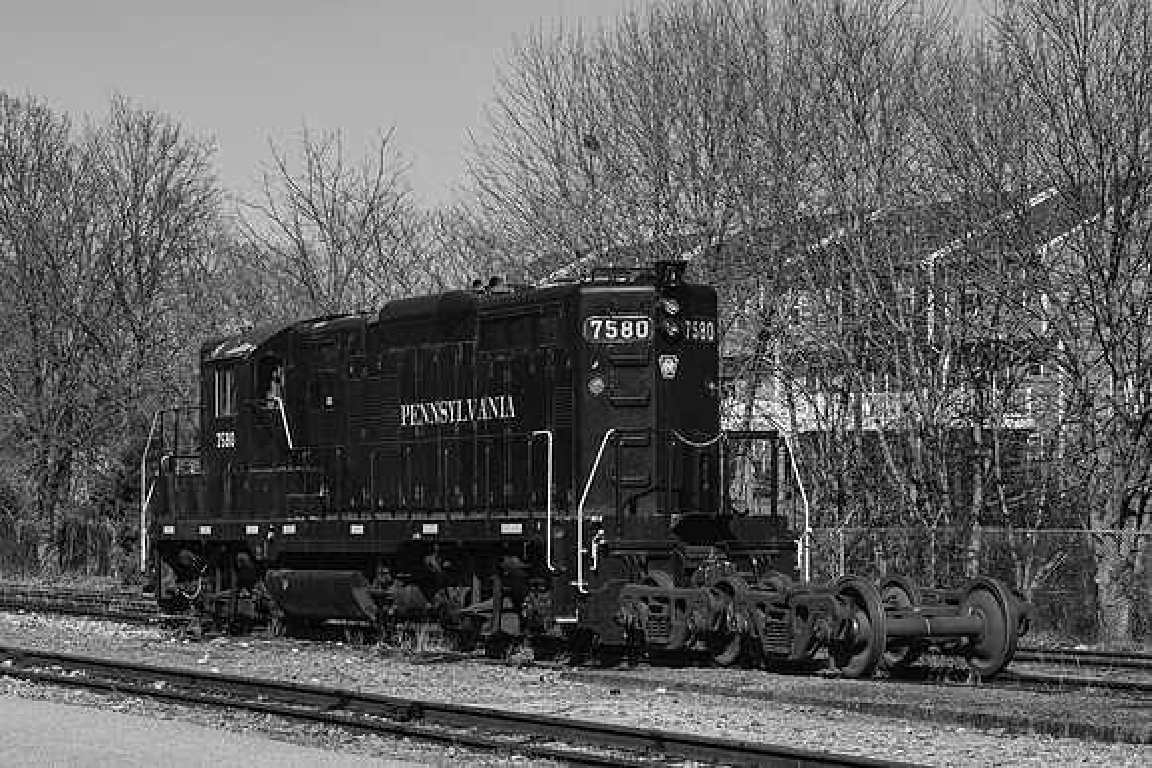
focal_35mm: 114
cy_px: 447
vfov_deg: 12.0
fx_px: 3652
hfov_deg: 17.9
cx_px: 501
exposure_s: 1/125
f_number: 14
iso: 100
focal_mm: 85
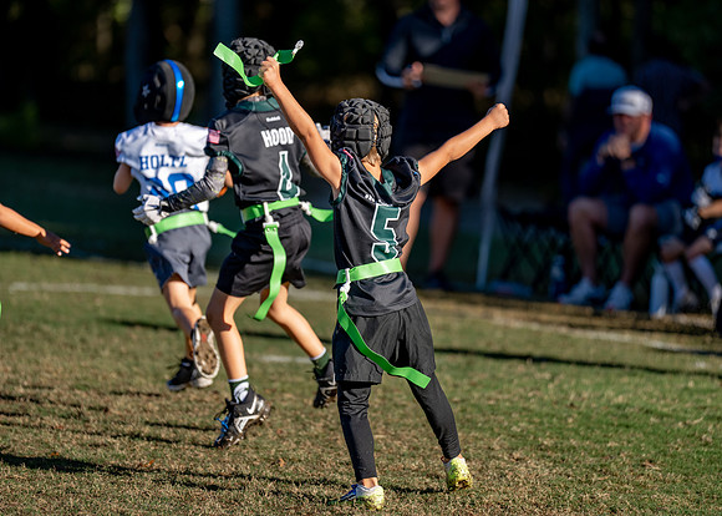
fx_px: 4732
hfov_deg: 8.7
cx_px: 326
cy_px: 235
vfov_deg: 6.2
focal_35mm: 231
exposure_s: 1/1600
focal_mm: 200
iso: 100
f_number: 2.8
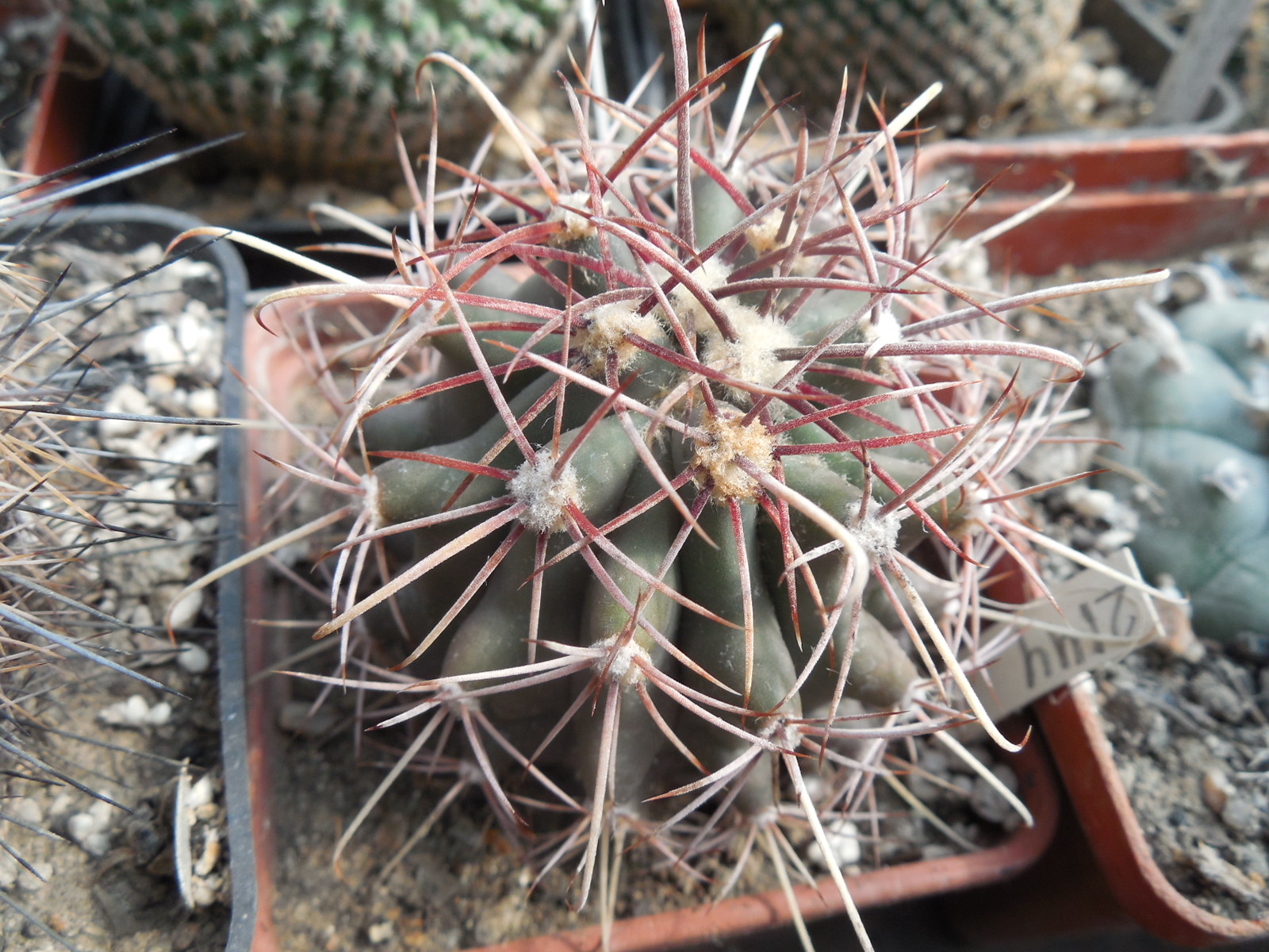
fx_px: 1136
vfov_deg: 45.4
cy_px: 476
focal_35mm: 31
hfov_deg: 58.4
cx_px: 634
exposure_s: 1/250
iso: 125
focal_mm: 5.6
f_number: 3.6
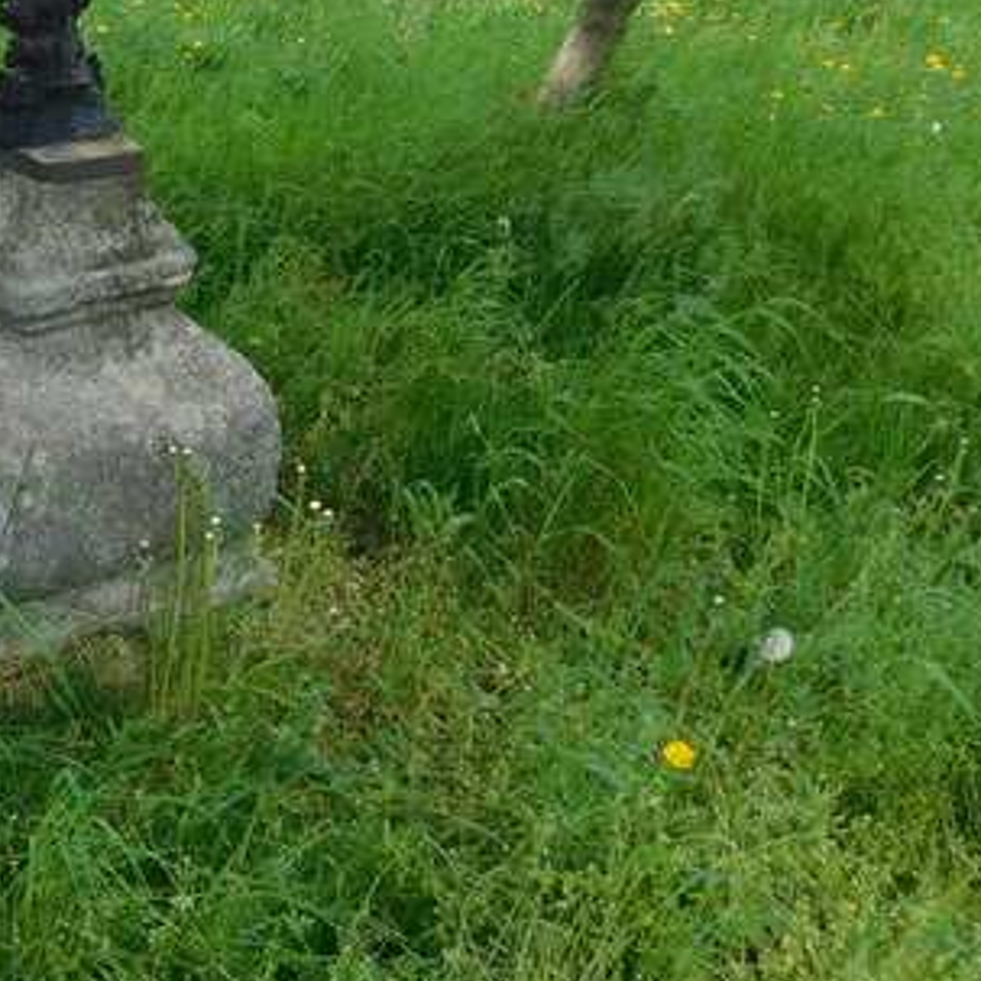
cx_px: -19
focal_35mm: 67
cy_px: -13
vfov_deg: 24.5
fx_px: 2148
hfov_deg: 24.5
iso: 125
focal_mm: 4
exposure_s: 1/500
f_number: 3
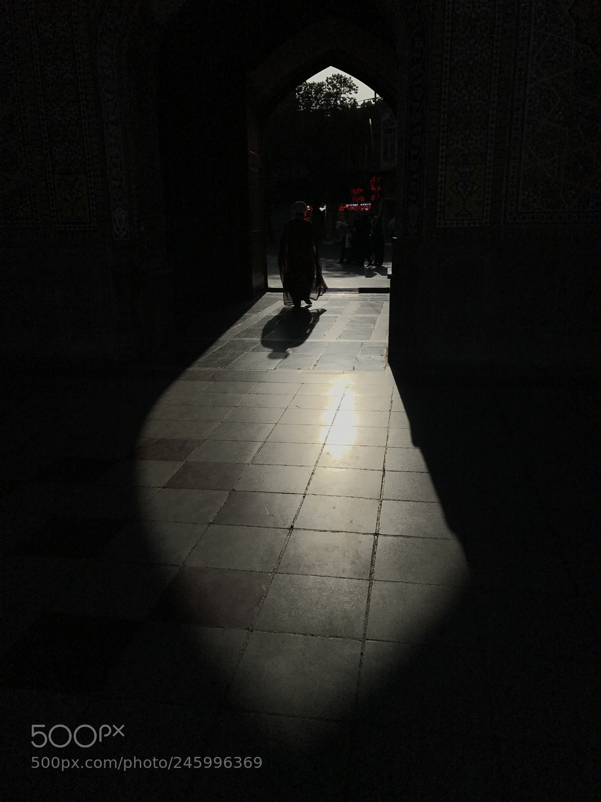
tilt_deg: -14.9
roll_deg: +1.5
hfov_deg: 49.7
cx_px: 300
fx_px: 648
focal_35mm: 28
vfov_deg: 63.4
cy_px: 401
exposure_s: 1/50000
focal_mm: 3.99
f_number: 1.8
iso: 25
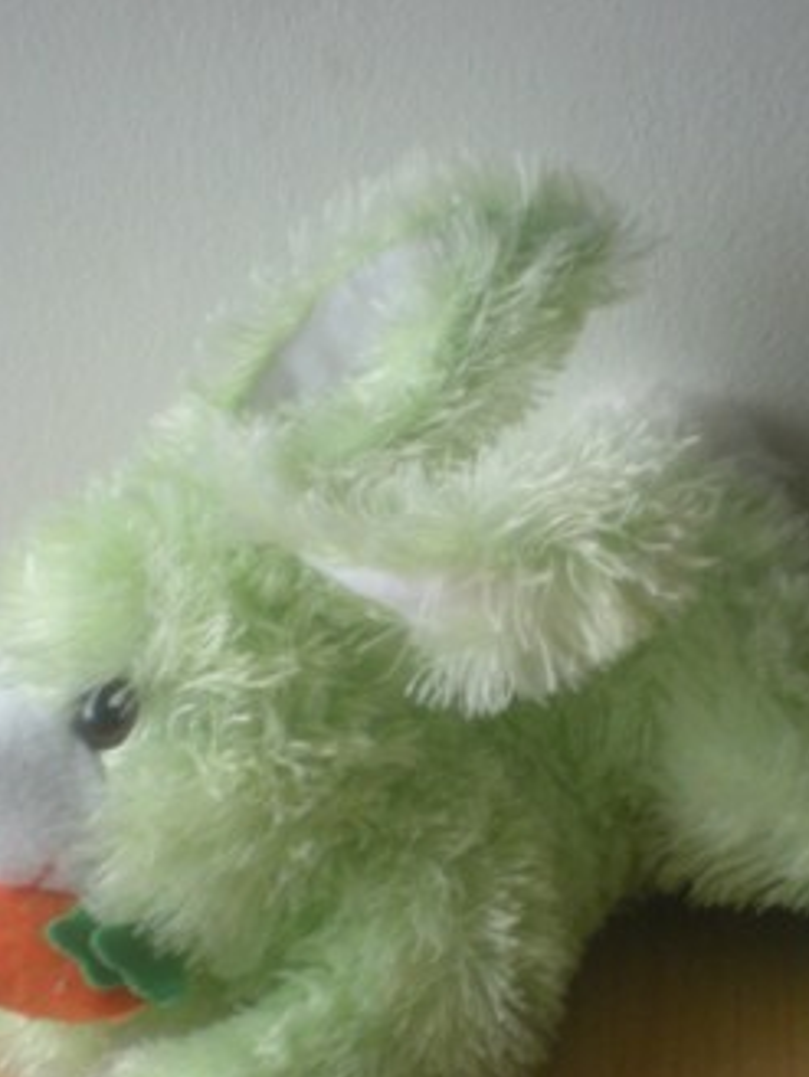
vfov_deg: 31.9
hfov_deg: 24.4
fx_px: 1868
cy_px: 737
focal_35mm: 60
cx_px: 478
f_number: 3.1
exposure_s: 1/10.6
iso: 200
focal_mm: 6.3
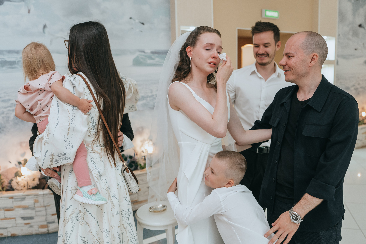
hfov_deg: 63.3
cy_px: 122
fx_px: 297
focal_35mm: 29
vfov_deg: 44.7
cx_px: 180
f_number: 2.5
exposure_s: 1/250
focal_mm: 28
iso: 1250
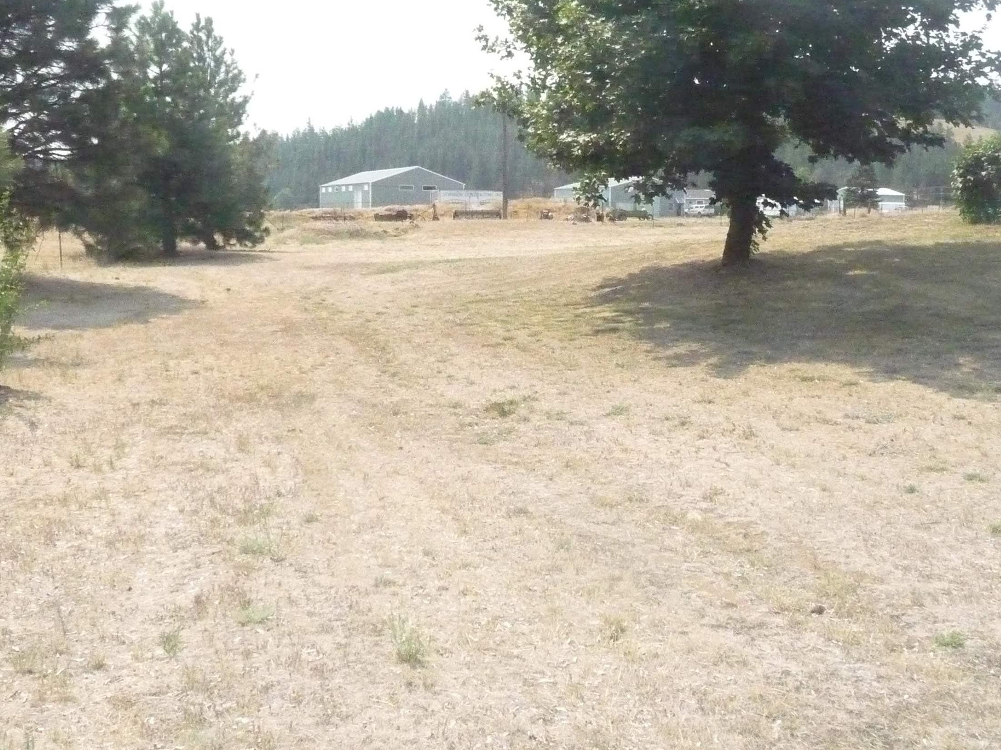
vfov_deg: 36.6
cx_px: 509
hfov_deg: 47.9
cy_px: 286
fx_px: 1128
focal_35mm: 39
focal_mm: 4.7
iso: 1600
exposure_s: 1/2000
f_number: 8
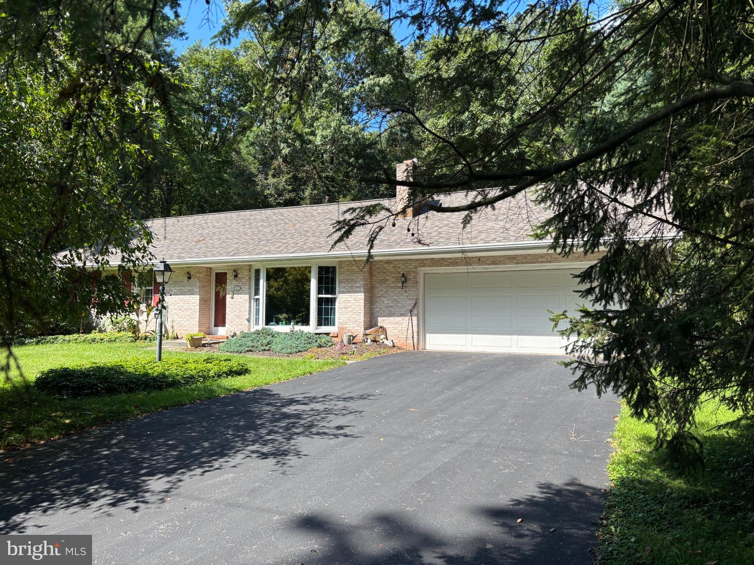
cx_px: 377
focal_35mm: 26
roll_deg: -0.4
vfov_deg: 53.1
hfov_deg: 67.3
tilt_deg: +2.7
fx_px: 566
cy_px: 282
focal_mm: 5.96
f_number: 1.6
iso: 50
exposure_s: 1/1047
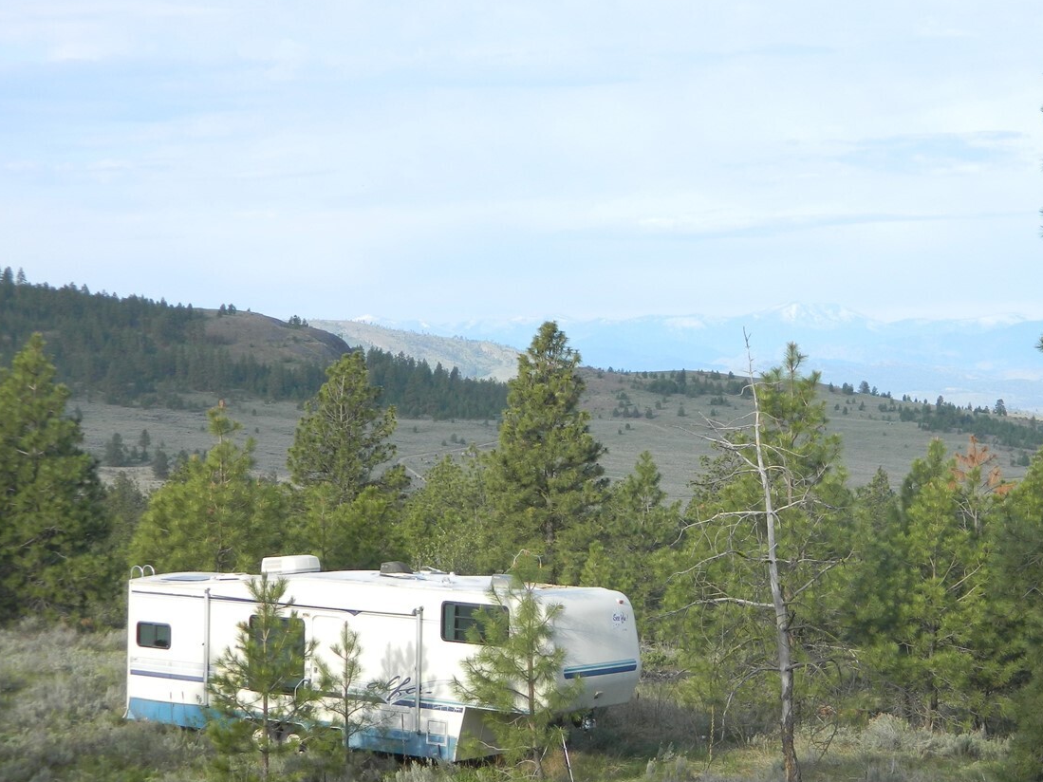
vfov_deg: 17.7
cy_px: 504
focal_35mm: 83
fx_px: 2501
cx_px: 719
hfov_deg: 23.4
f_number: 3.8
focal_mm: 10.2
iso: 80
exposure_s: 1/400
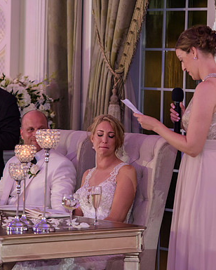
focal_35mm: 191
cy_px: 135
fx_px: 1526
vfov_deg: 10.1
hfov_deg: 8.1
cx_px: 99
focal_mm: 135
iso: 1600
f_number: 3.2
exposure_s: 1/125
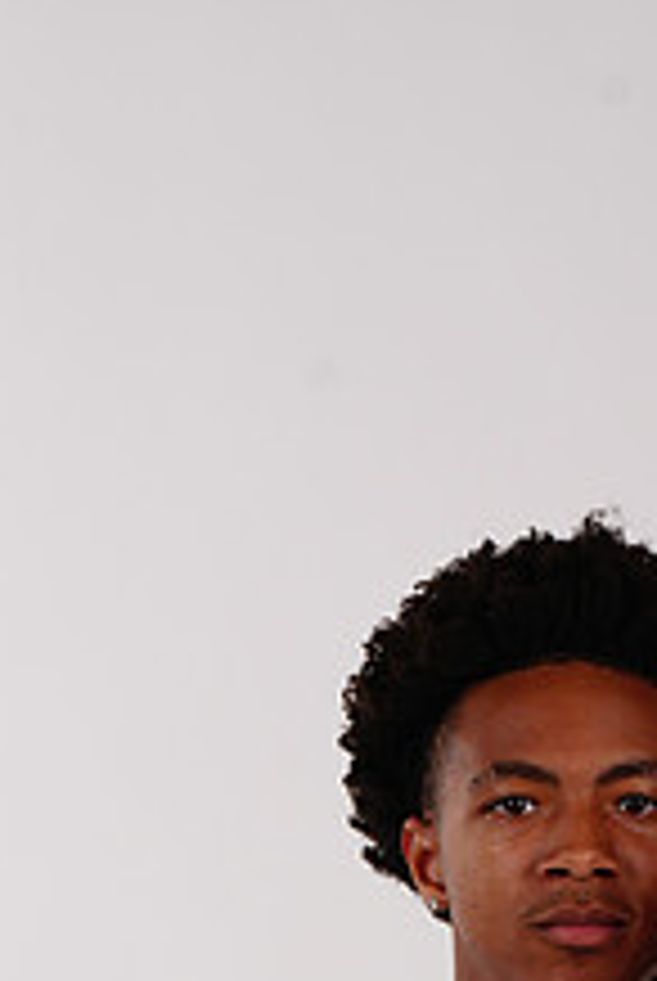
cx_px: 700
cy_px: 1166
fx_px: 14271
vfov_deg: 3.9
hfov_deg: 2.6
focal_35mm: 523
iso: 200
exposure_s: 1/500
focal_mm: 197
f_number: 9
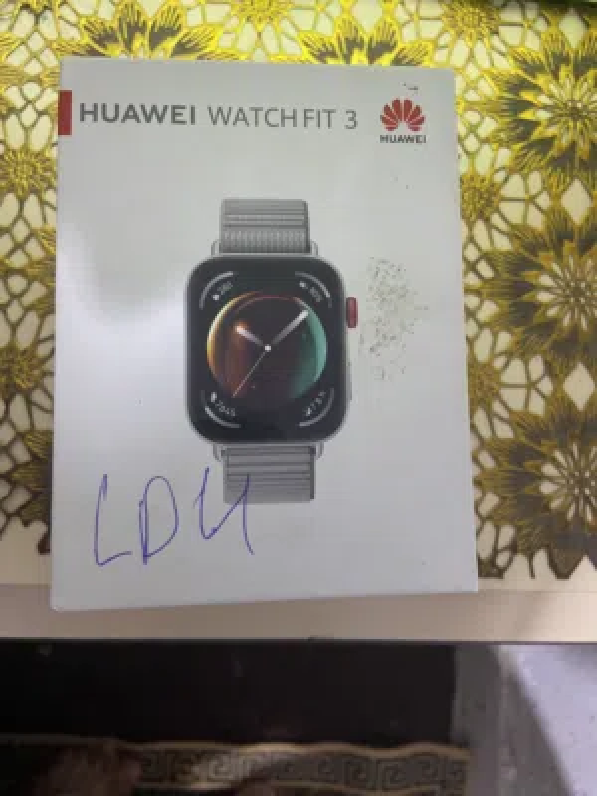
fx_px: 598
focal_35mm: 26
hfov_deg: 53.1
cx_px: 298
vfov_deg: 67.3
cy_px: 398
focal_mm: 4.25
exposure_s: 1/50
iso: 250
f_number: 1.8
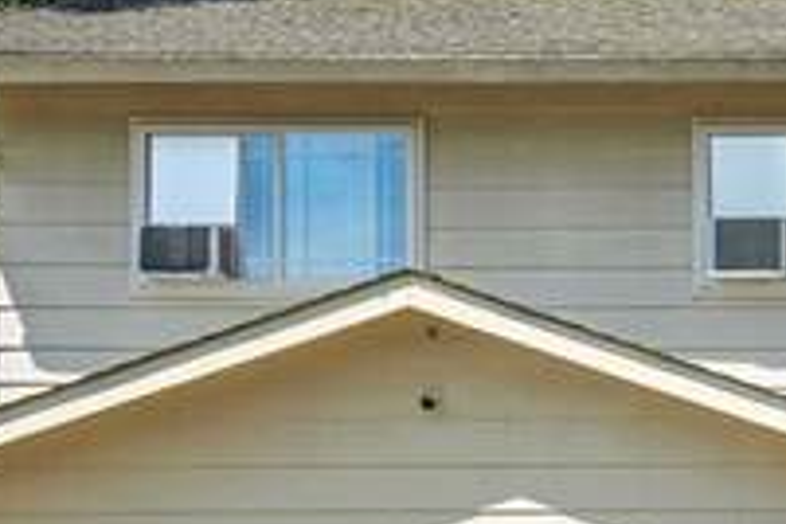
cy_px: 612
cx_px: 1349
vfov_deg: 9.9
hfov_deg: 13.6
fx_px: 2995
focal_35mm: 137
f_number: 8
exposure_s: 1/640
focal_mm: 21.5
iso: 200
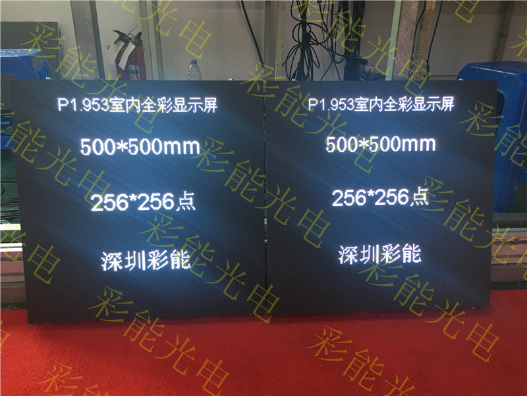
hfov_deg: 61.7
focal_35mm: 29
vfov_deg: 48.2
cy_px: 198
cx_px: 264
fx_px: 442
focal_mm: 4.15
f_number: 2.2
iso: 160
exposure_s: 1/33
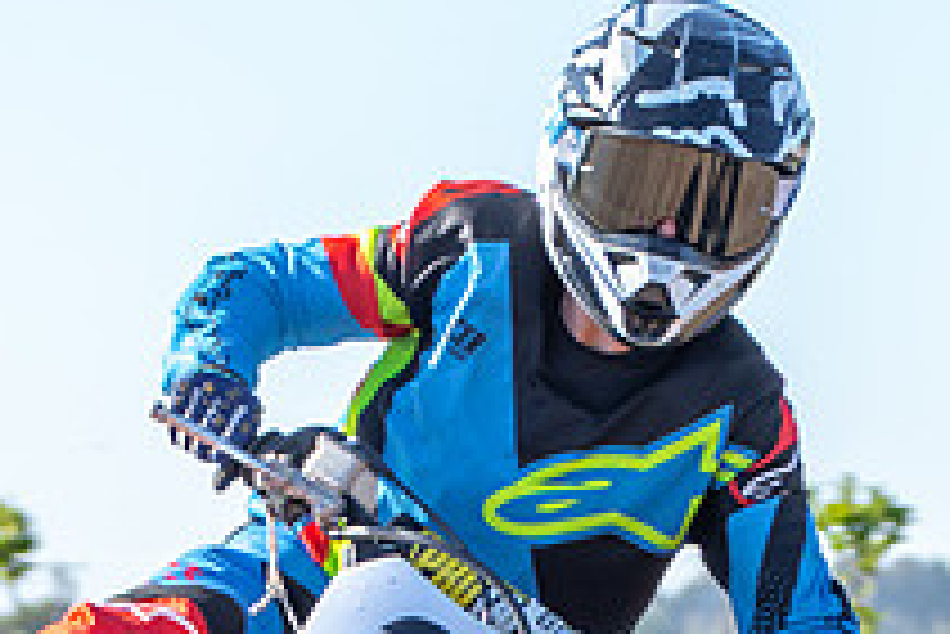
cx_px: 508
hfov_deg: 3.6
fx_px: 14946
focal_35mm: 566
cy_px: 796
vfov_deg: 2.4
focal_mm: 102
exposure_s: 1/200
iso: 200
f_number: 9
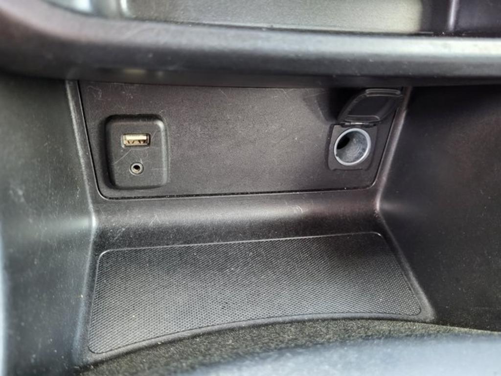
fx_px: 376
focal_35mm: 26
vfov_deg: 53.1
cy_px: 188
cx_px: 250
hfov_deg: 67.3
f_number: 1.8
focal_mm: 5.4
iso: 400
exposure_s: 1/40
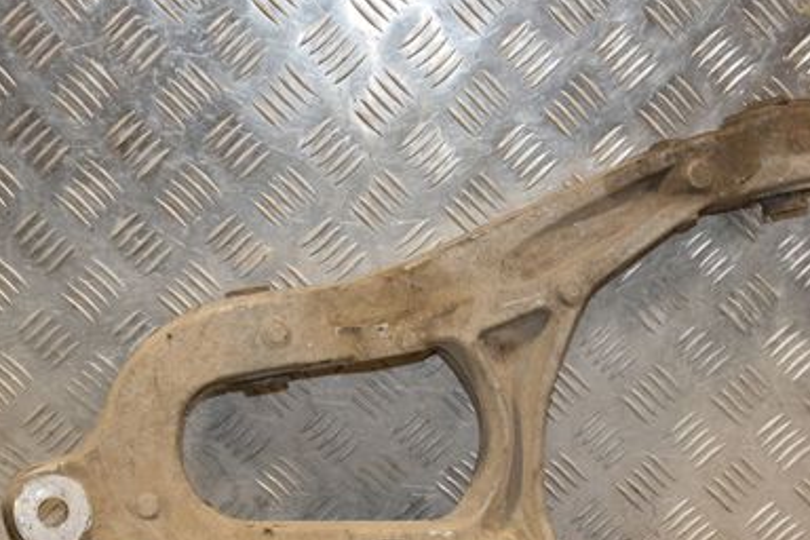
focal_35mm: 80
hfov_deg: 25.3
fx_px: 1800
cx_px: 489
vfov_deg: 16.9
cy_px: 439
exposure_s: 1/200
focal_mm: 32
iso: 800
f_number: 5.6
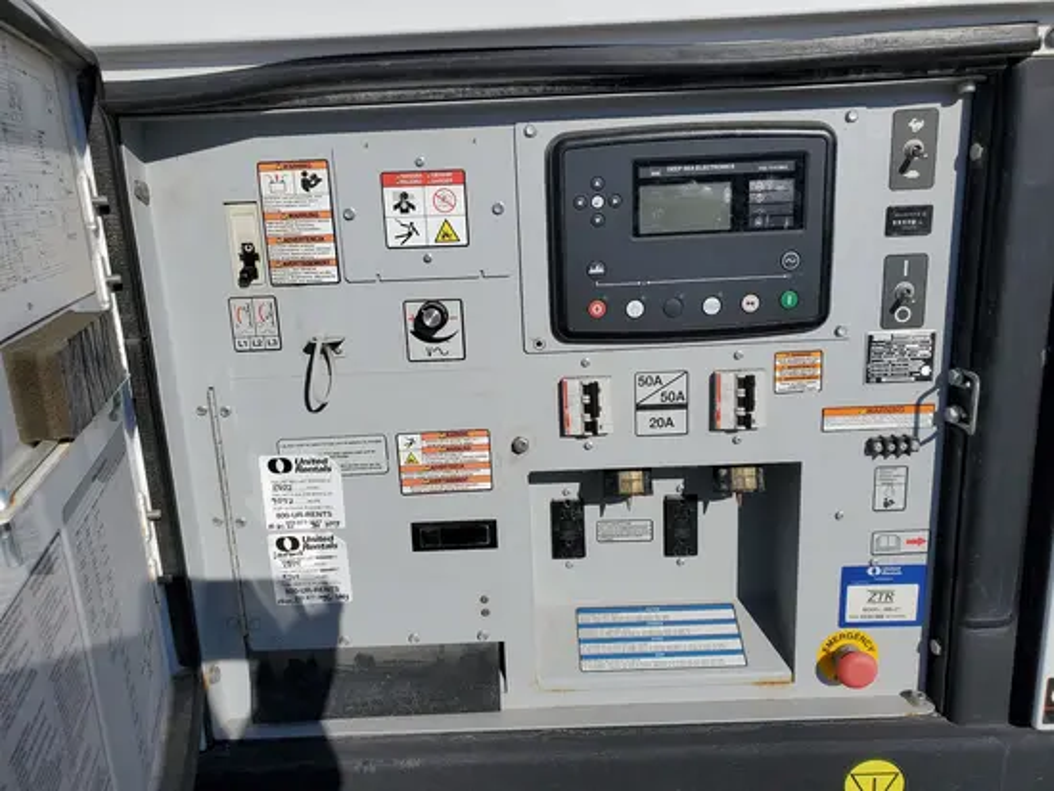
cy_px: 396
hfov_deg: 67.3
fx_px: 792
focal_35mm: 26
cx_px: 527
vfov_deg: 53.1
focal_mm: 4.3
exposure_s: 1/4010
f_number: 2.4
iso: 50
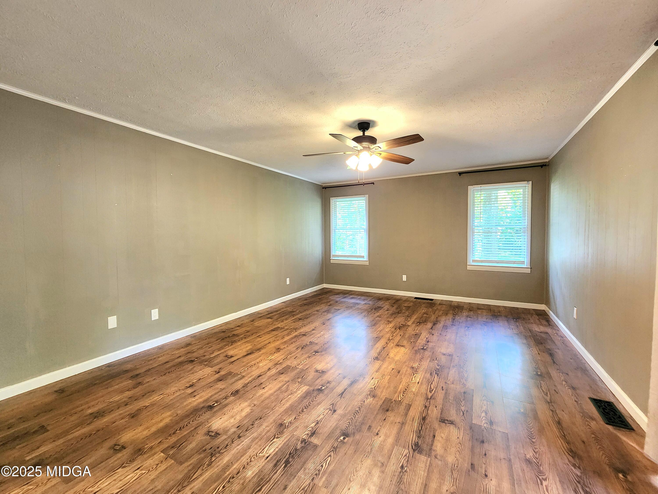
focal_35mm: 13
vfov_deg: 89.9
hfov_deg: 106.2
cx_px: 329
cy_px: 247
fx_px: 247
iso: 320
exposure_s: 1/40
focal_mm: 2.2
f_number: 2.2
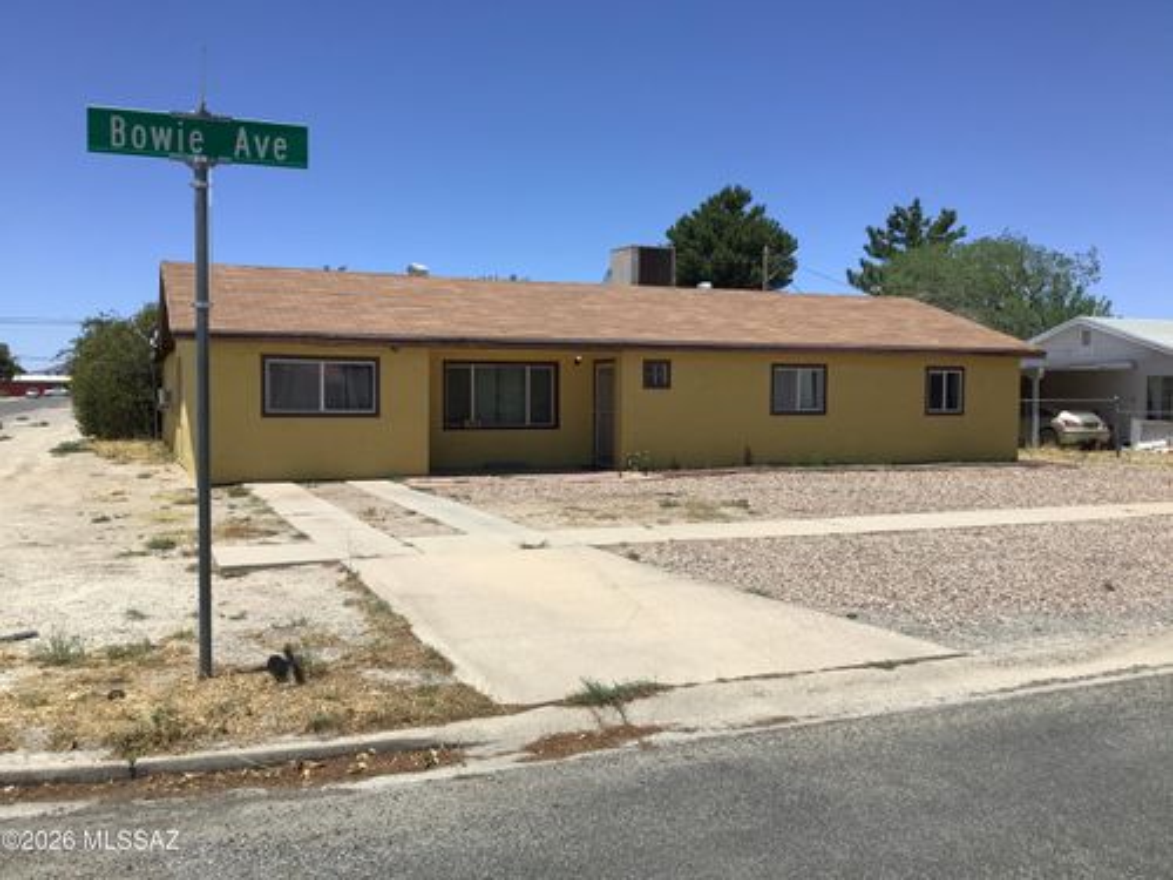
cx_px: 586
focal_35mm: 31
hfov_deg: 58.4
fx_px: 1050
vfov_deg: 45.4
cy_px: 440
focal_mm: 3.3
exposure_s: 1/1988
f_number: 2.4
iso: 25
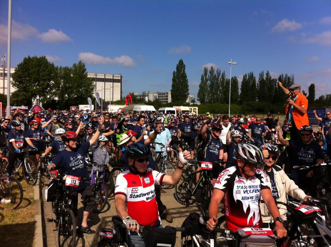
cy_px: 124
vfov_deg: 40.6
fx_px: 334
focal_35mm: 35
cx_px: 166
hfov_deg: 52.7
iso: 80
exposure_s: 1/2011
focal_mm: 3.85
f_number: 2.8
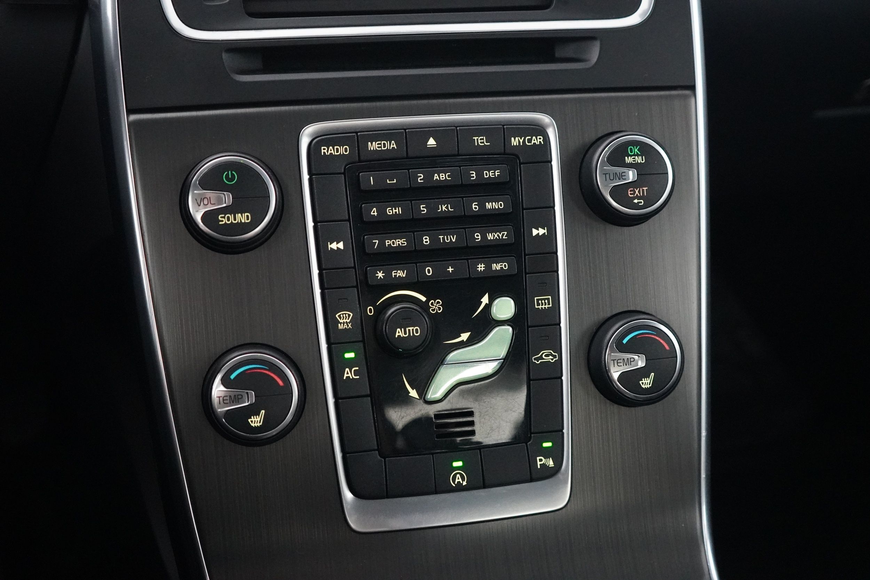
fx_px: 1015
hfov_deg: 46.4
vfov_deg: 31.9
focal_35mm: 42
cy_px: 290
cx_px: 435
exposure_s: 1/15
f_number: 3.5
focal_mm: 28
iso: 6400
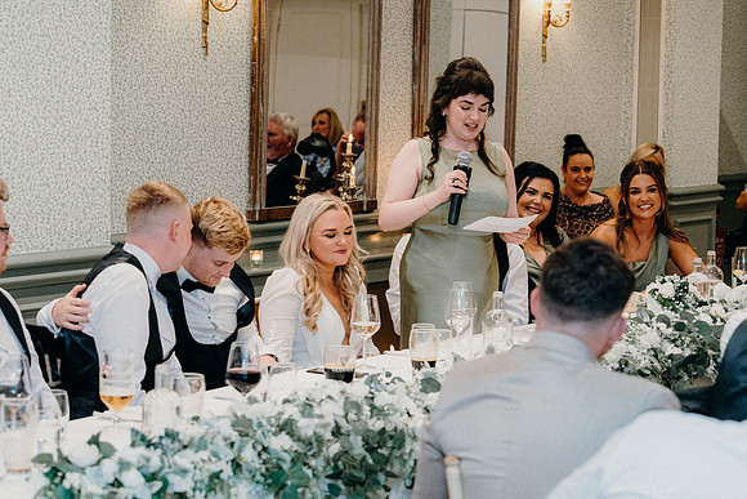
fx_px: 2179
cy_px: 250
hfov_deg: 19.5
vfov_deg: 13.0
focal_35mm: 105
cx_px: 374
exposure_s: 1/160
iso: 2500
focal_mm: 70
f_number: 3.5
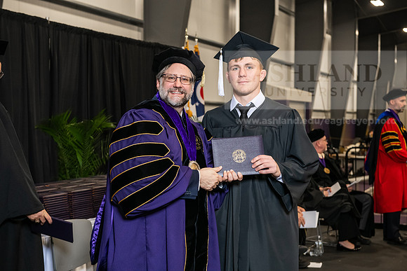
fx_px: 701
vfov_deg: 21.9
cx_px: 204
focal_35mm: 62
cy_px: 136
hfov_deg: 32.4
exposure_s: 1/200
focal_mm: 62
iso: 2500
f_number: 5
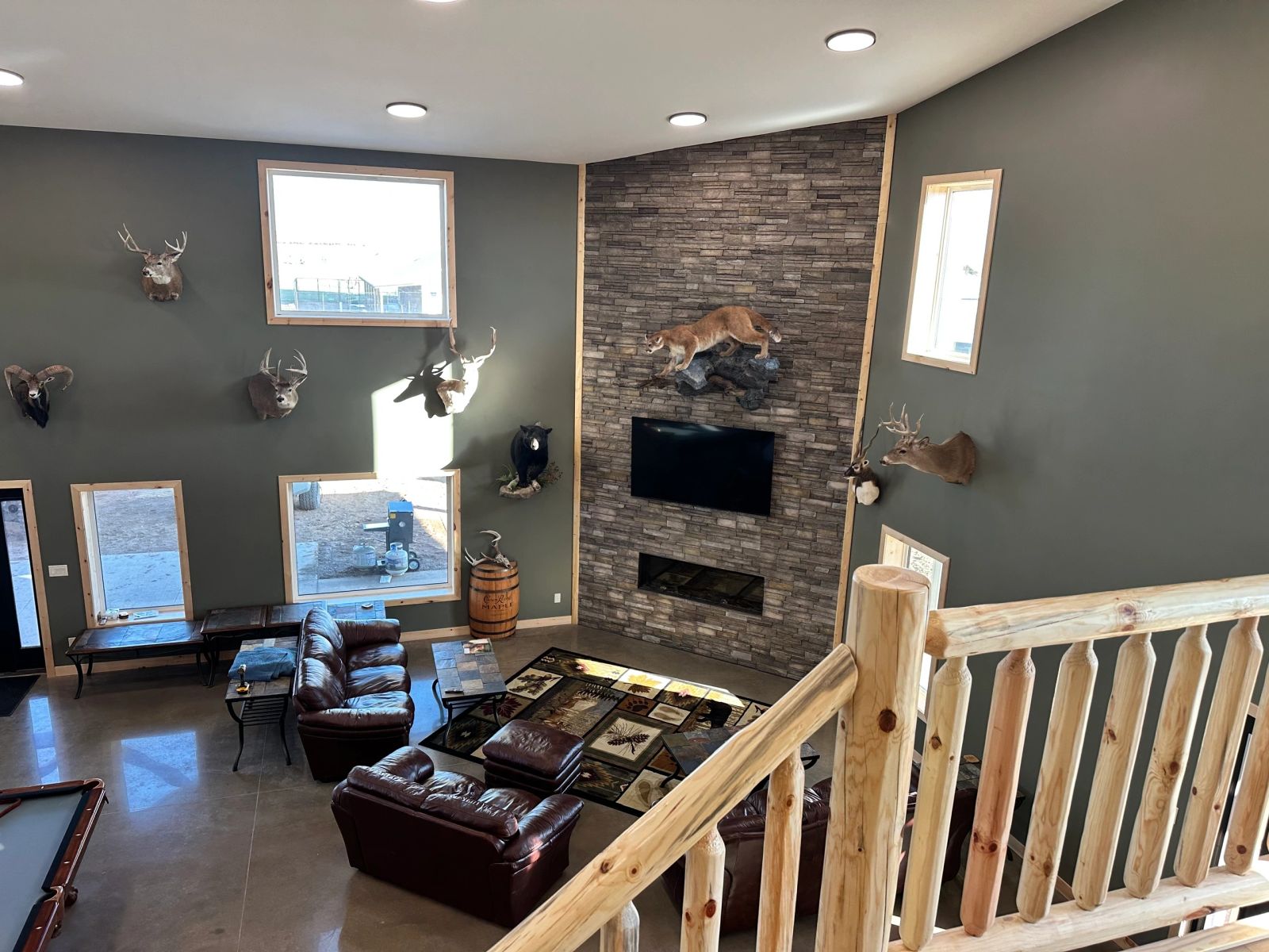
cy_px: 476
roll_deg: -2.1
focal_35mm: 24
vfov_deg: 56.8
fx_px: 880
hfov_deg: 71.6
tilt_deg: -14.0
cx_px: 634
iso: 125
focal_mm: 6.86
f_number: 1.78
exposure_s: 1/120
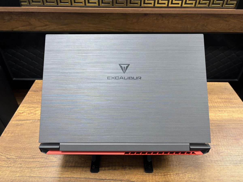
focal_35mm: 26
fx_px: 183
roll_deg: -0.1
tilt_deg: -39.3
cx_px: 122
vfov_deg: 53.1
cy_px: 91
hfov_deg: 67.3
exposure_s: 1/50
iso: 160
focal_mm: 5.96
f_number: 1.6
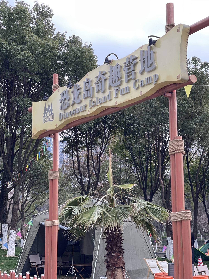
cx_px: 104
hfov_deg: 22.9
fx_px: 515
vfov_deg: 30.3
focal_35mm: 64
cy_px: 140
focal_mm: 7.5
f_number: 2.2
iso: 125
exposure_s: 1/121
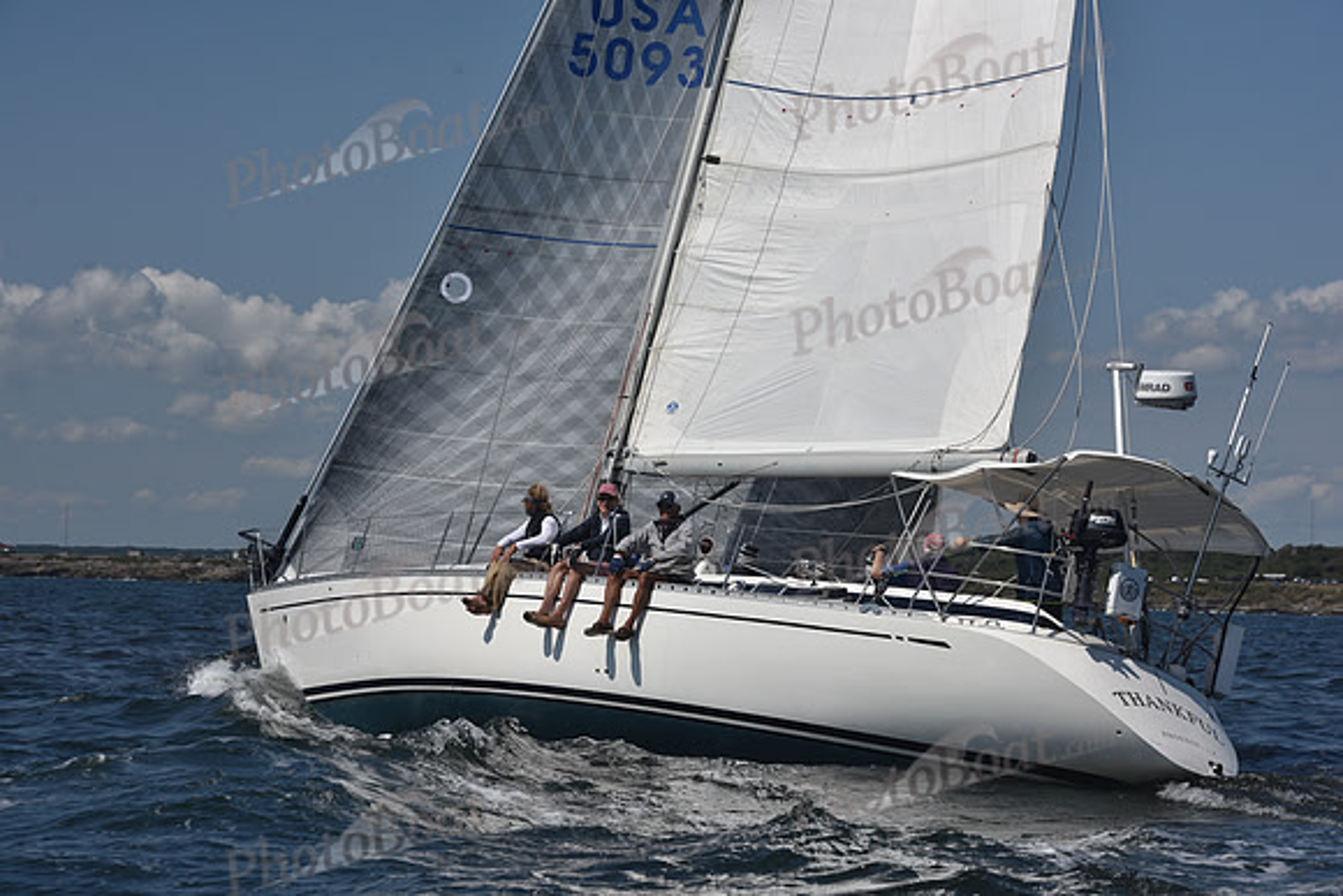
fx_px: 3545
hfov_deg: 21.5
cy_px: 448
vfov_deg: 14.4
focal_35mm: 95
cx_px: 672
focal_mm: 95
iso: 250
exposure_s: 1/1000
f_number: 9
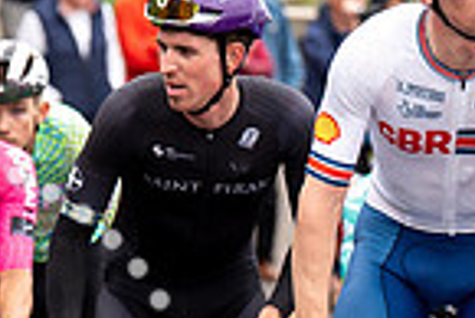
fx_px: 9126
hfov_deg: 3.0
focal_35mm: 691
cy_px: 161
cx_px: 483
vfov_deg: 2.0
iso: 320
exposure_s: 1/1000
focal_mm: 125
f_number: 3.5
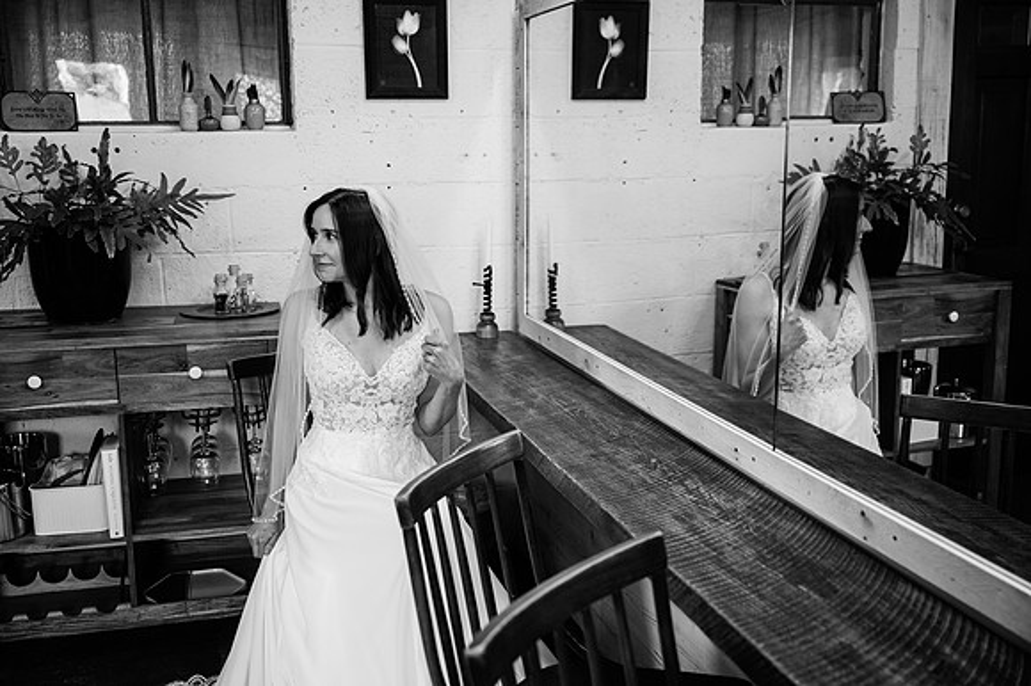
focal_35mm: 36
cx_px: 516
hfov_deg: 53.2
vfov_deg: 36.8
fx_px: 1030
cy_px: 343
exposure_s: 1/200
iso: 640
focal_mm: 36
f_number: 2.8
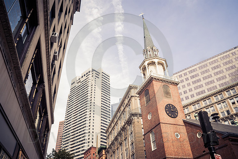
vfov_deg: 48.0
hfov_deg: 67.3
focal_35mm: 27
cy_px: 80
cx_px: 119
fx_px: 179
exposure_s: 1/60
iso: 100
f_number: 13
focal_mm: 18
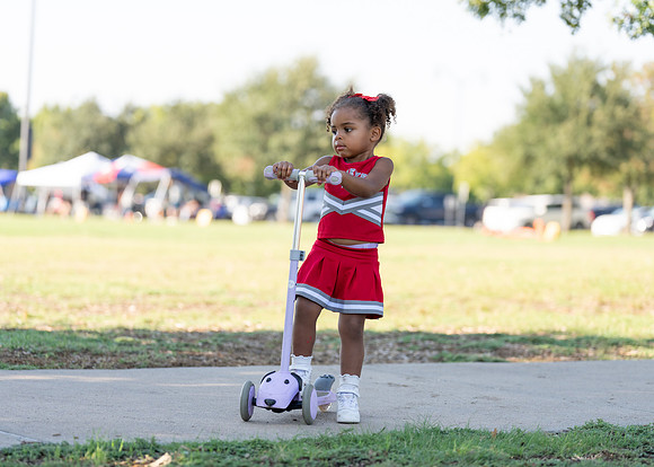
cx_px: 327
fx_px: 2043
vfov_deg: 13.0
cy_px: 234
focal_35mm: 110
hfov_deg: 18.2
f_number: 2.8
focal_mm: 105
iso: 320
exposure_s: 1/1250
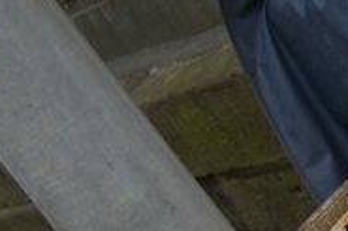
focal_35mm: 171
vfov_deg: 7.8
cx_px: 553
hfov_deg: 11.4
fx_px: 1651
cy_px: 377
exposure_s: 1/200
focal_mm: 7.9
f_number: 2.8
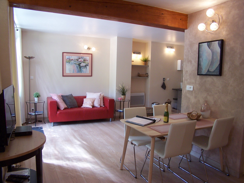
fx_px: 268
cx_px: 122
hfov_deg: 49.0
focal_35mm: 38
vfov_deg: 37.7
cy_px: 92
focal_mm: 6.3
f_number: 2.8
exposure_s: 1/30
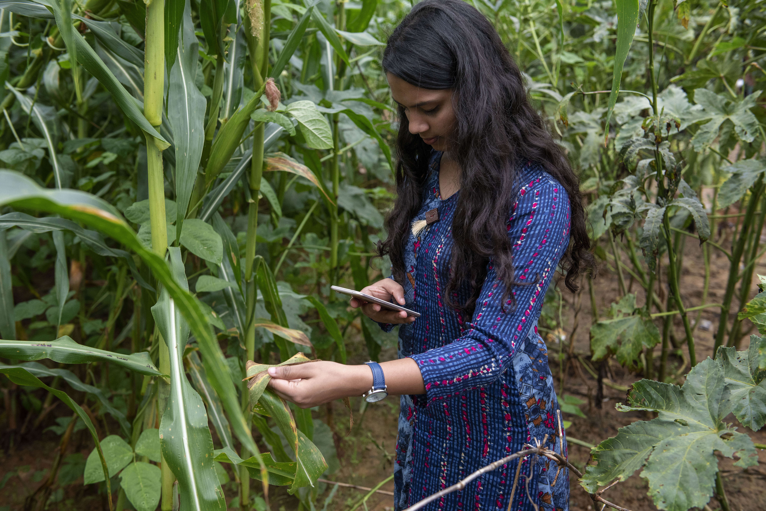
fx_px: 957
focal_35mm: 45
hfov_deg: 43.6
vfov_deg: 29.9
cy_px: 256
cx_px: 383
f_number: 5
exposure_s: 1/2500
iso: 640
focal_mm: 45
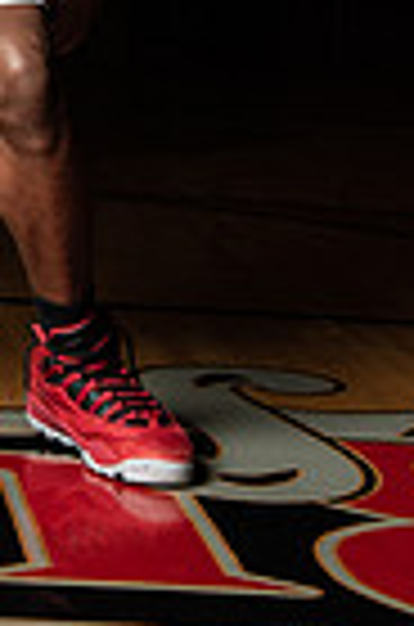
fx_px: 2531
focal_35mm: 146
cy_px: -360
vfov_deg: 13.2
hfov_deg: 9.2
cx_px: -153
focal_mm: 45
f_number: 14
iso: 320
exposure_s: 1/200
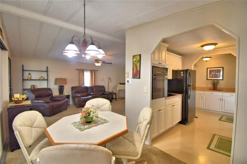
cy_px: 82
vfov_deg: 77.3
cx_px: 124
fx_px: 103
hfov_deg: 100.4
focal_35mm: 15
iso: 400
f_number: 4.5
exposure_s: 1/60
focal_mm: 10
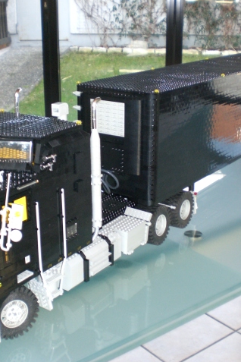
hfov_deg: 25.5
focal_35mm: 53
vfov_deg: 37.5
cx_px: 120
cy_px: 181
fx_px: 532
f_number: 3.1
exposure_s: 1/60
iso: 200
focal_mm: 6.3
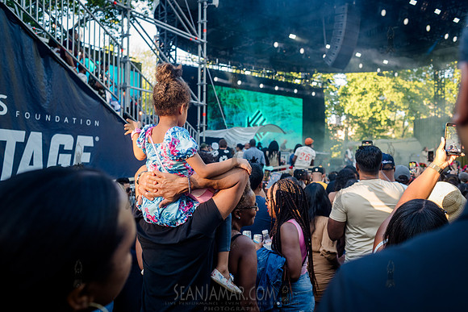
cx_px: 234
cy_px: 156
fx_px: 455
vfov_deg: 37.9
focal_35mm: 35
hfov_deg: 54.4
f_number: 4
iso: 1000
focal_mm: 35
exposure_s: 1/320
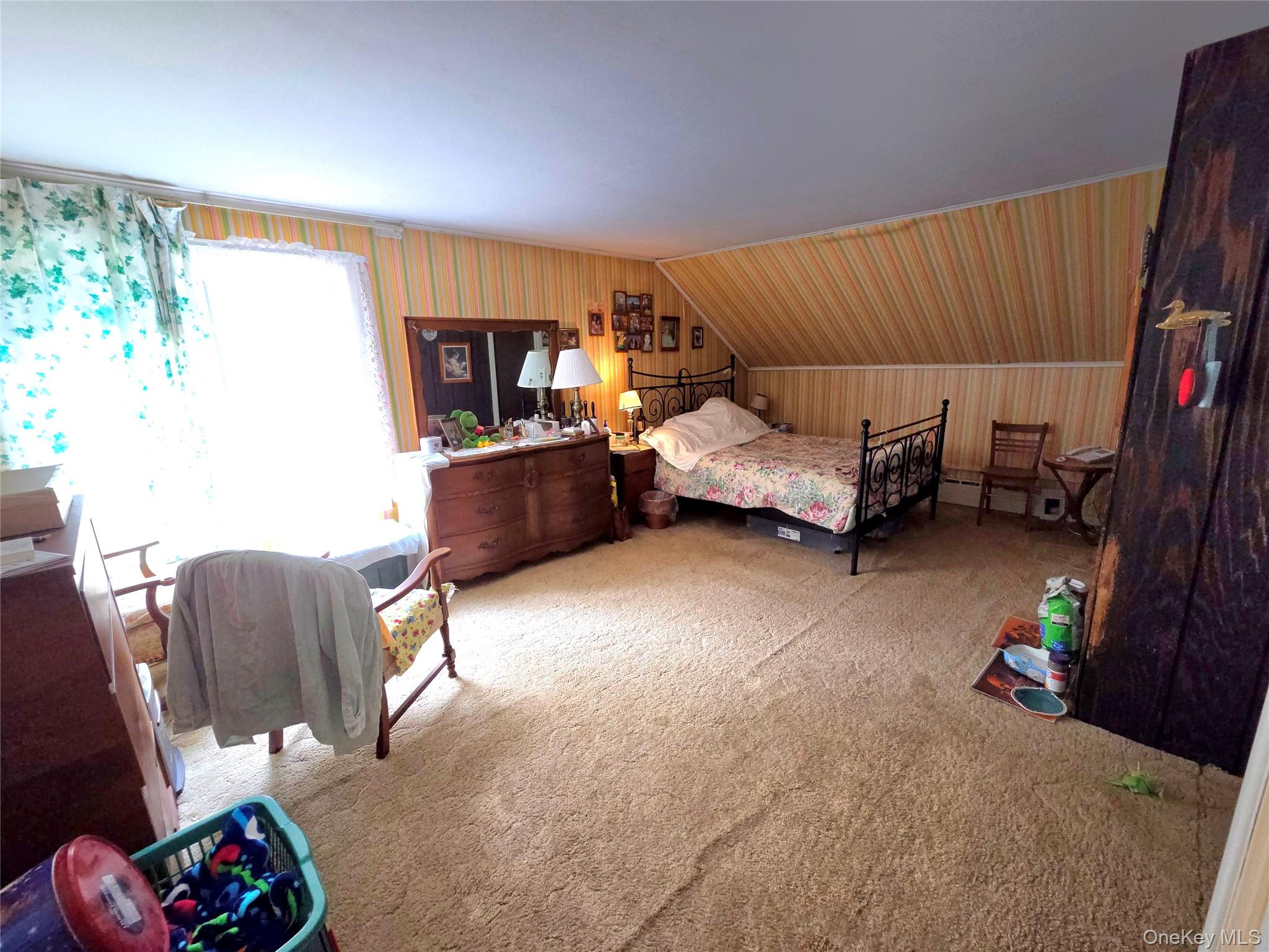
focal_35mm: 13
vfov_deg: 89.9
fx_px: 477
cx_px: 634
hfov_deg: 106.2
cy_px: 476
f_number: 2.2
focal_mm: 2.2
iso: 125
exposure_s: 1/60.2
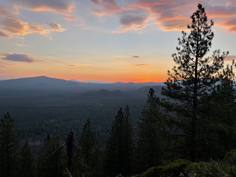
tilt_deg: +0.9
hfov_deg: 67.3
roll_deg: -0.2
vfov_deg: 53.1
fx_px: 177
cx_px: 118
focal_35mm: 26
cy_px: 88
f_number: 1.6
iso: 32
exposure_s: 1/504
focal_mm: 4.2
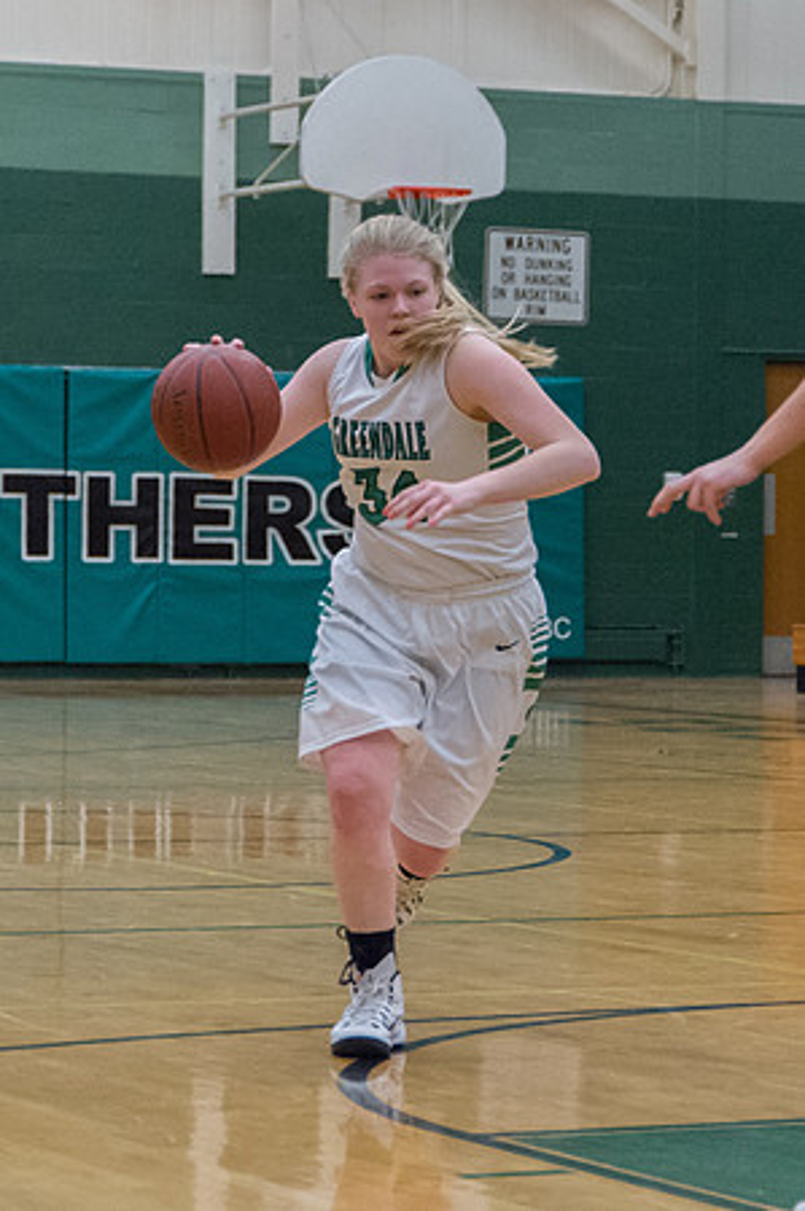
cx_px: 406
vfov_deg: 13.9
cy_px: 495
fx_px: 4983
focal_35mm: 148
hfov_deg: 9.2
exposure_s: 1/500
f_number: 5.6
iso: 8000
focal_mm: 75
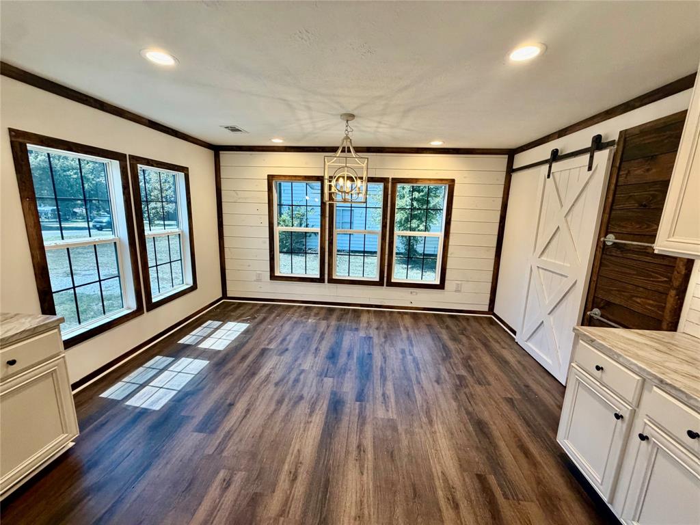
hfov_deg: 102.1
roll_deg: -1.7
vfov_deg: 85.7
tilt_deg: -10.3
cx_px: 350
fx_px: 283
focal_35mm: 14
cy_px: 262
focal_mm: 2.22
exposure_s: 1/120
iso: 250
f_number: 2.2
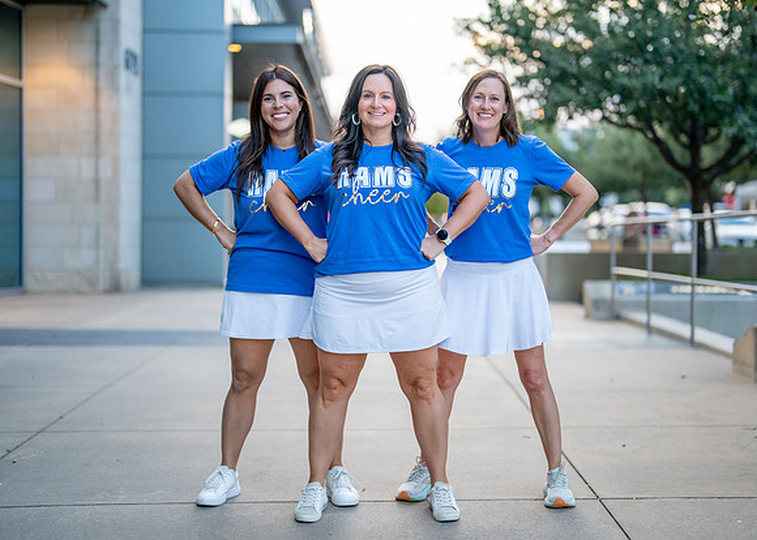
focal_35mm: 58
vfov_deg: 24.6
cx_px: 401
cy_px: 253
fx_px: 1241
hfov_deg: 33.9
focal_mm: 50
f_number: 1.2
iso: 640
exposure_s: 1/500
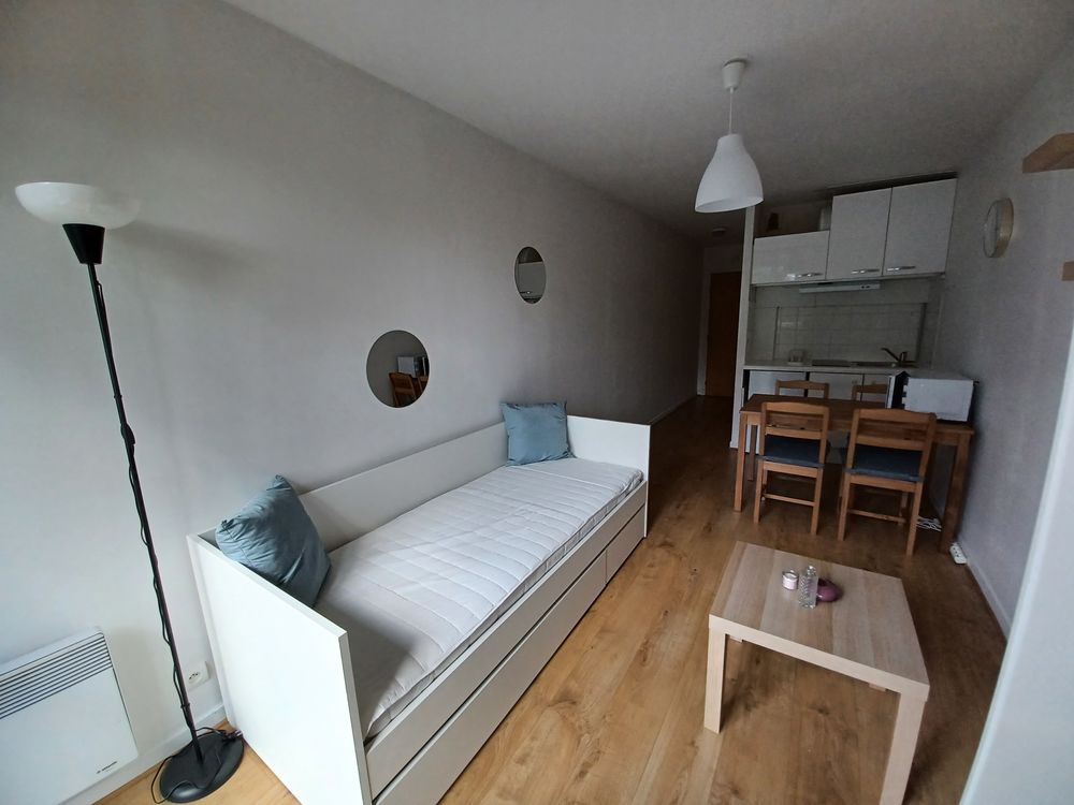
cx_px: 537
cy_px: 402
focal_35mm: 13
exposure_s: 1/100
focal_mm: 1.42
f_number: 2.2
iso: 50
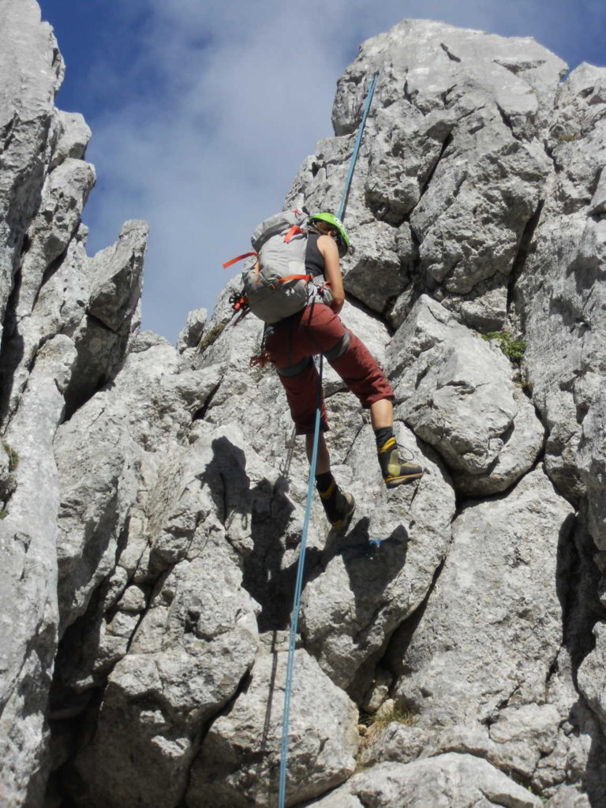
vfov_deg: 18.2
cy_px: 404
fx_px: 2521
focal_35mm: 108
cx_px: 303
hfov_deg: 13.7
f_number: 5.9
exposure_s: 1/500
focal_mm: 19.6
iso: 80
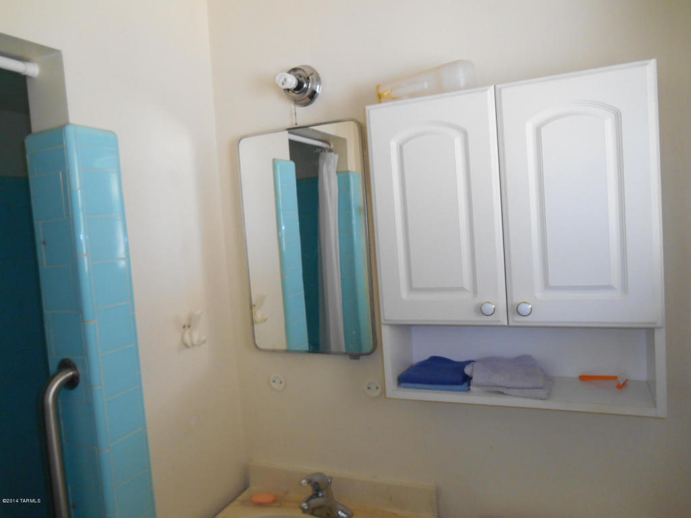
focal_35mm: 26
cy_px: 259
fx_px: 519
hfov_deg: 67.3
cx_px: 346
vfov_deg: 53.1
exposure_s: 1/30
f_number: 3.4
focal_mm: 4.7
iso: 200
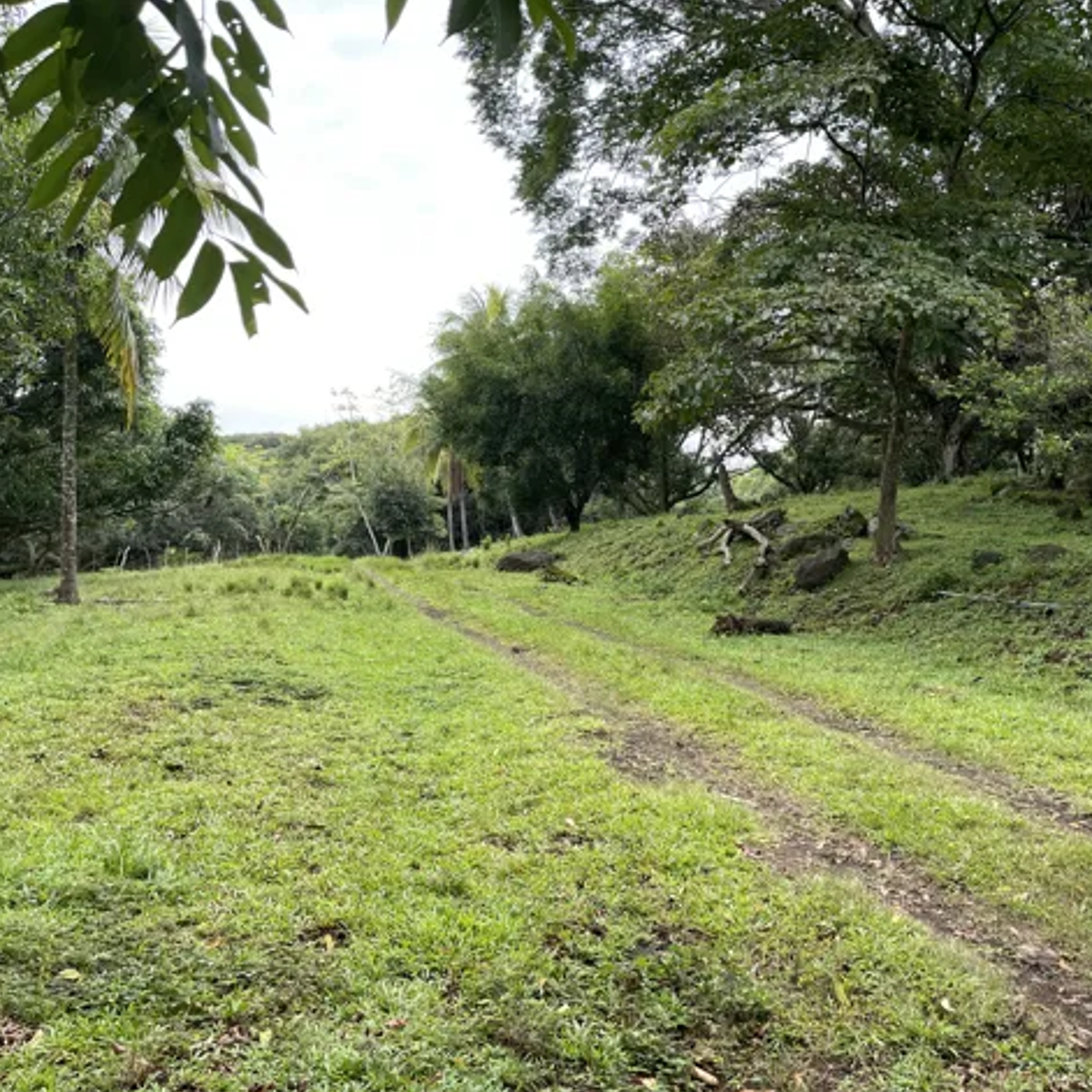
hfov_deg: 52.4
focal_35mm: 31
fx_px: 1106
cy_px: 547
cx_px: 616
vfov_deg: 52.5
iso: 32
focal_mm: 5.1
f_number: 1.6
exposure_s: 1/861
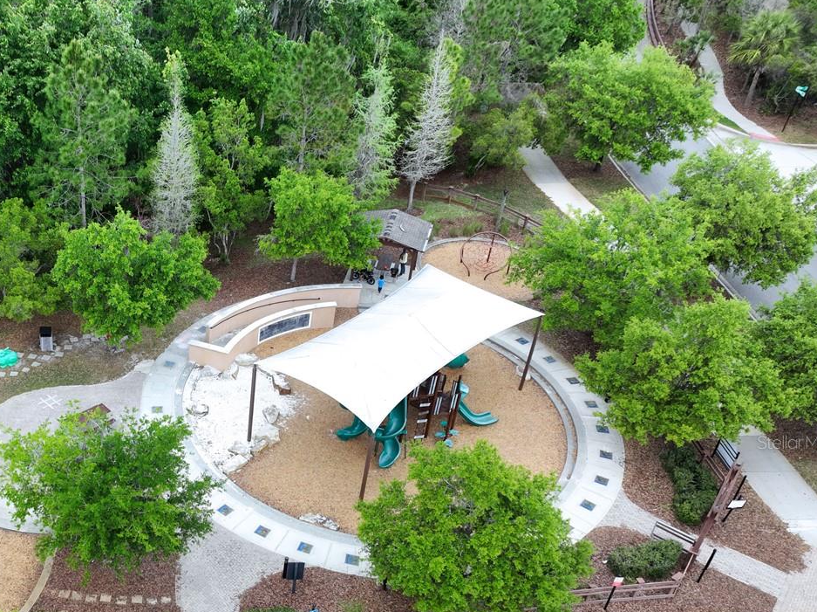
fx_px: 967
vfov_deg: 34.5
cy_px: 442
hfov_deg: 43.3
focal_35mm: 41
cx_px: 142
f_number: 3.2
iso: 200
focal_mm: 12.29
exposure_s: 1/240
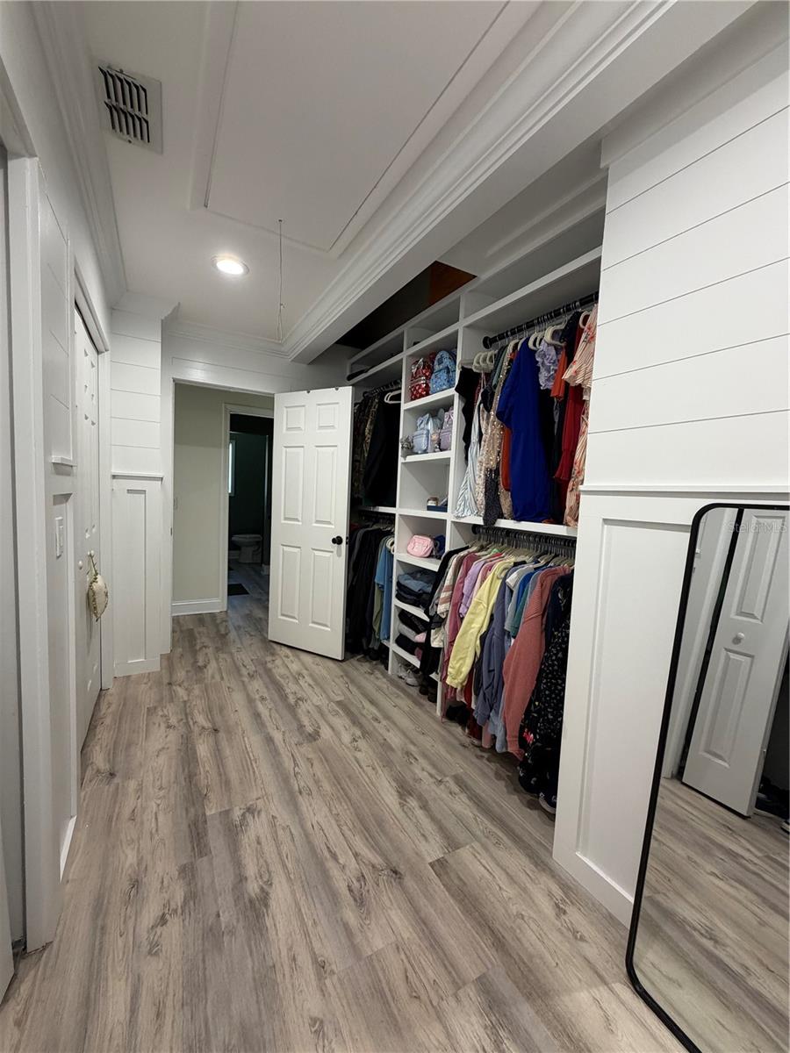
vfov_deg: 102.1
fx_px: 426
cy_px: 526
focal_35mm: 14
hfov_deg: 85.7
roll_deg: -1.7
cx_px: 395
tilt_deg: -3.5
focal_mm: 2.22
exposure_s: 1/60
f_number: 2.2
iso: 250
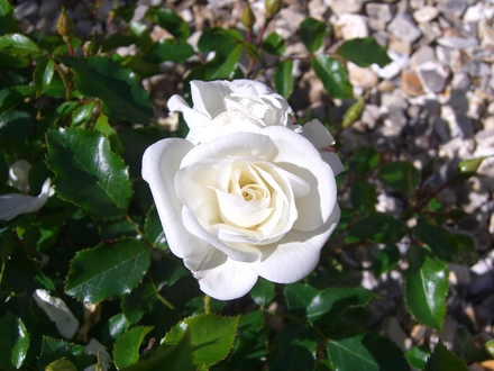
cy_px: 186
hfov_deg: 49.0
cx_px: 247
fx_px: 542
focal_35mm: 38
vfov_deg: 37.7
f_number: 8
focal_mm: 7.9
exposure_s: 1/250
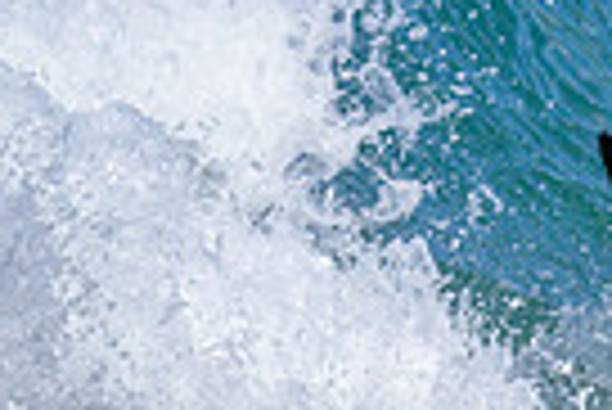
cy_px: 158
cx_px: 1052
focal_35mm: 3428
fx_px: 58337
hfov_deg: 0.6
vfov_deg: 0.4
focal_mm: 800
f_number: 6.3
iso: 360
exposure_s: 1/2000
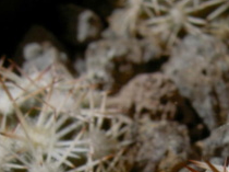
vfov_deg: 11.5
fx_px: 819
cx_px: 232
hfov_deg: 15.6
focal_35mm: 124
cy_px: 250
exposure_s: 1/800
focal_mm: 8
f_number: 4.7
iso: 50
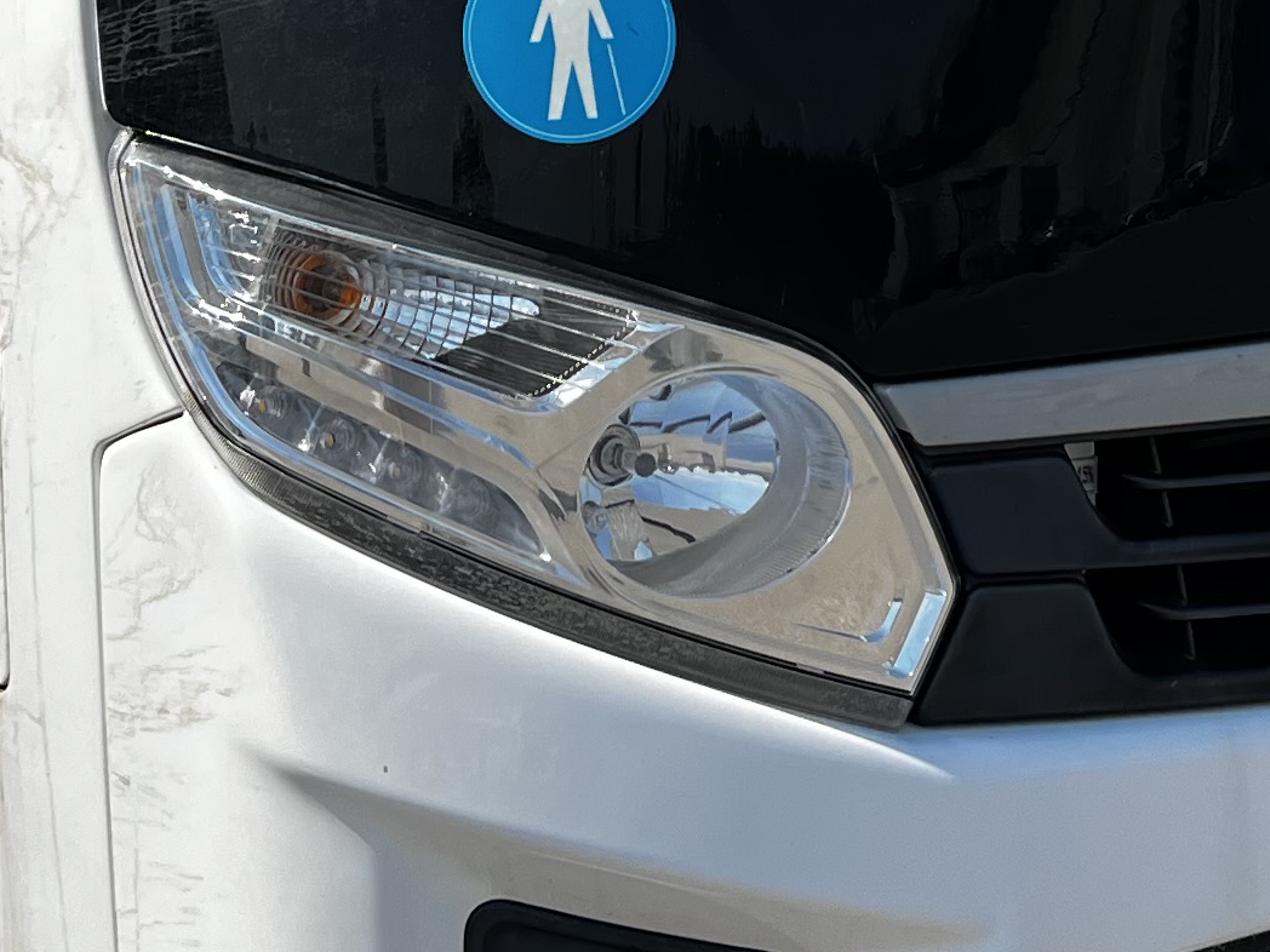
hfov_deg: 19.6
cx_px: 665
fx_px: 3669
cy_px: -250
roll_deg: +3.1
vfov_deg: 14.2
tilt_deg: -0.4
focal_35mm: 100
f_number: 1.5
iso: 50
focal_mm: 5.7
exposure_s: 1/3257
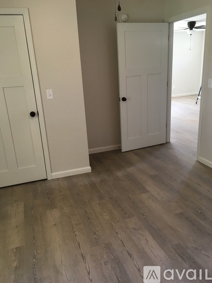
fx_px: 237
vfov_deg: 61.7
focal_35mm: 29
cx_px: 106
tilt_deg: -15.8
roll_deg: +2.4
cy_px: 142
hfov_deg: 48.2
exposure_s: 1/30
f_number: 2.2
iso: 64
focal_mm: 4.15
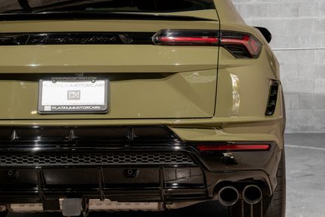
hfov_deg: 28.4
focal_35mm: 71
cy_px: 96
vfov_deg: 19.2
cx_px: 201
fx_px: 641
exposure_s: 1/50
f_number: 6.3
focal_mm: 50
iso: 400
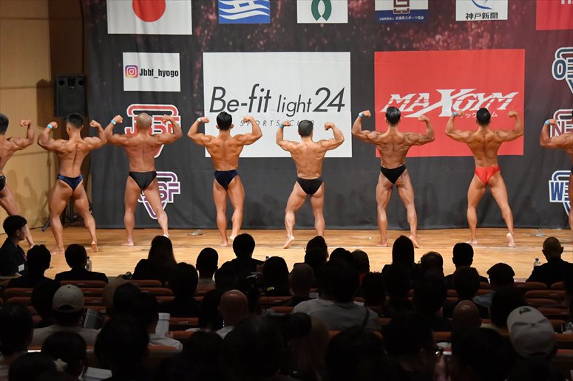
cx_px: 286
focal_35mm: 123
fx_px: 1957
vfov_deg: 11.1
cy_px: 190
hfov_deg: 16.7
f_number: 5.6
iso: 10000
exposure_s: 1/400
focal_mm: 82
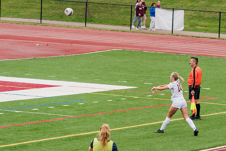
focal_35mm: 267
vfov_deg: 5.1
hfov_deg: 7.7
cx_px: 149
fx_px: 1678
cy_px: 85
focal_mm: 200
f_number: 5.6
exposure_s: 1/1600
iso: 640
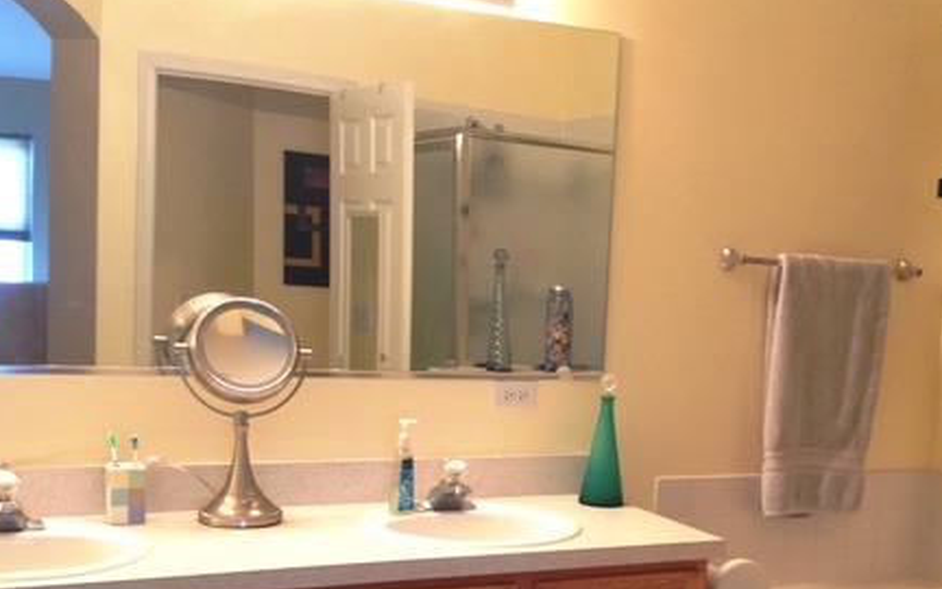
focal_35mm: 55
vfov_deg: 23.3
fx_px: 1412
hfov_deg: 36.6
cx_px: 608
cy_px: 441
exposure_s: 1/20
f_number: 2.4
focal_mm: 4.28
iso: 100
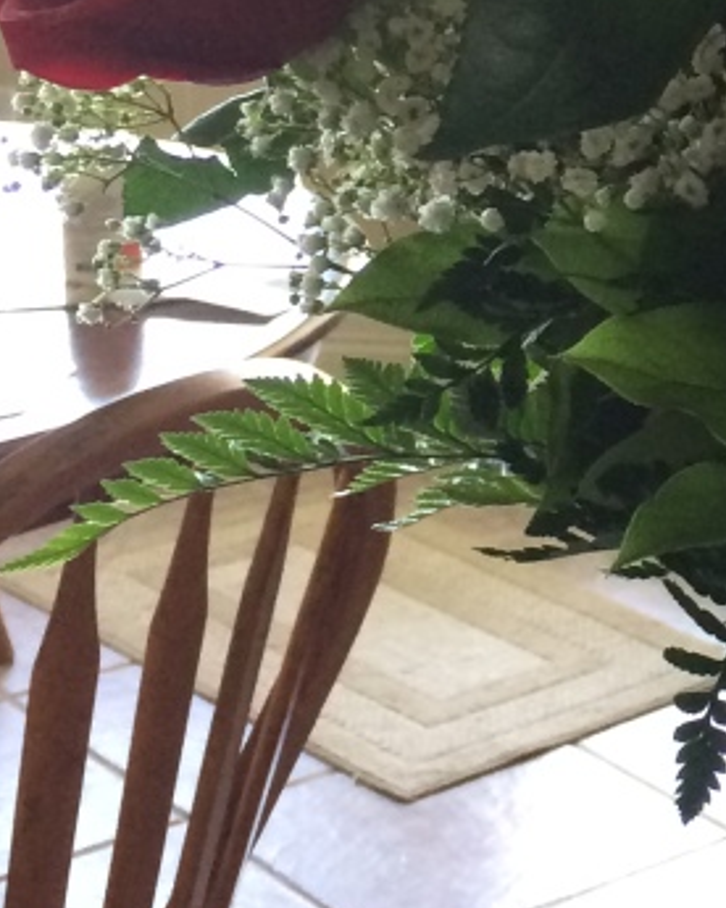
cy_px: 88
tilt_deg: -13.6
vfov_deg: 16.9
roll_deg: -0.6
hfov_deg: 13.0
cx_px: 1123
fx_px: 3008
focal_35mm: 112
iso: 160
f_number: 2.2
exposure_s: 1/30
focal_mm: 4.15
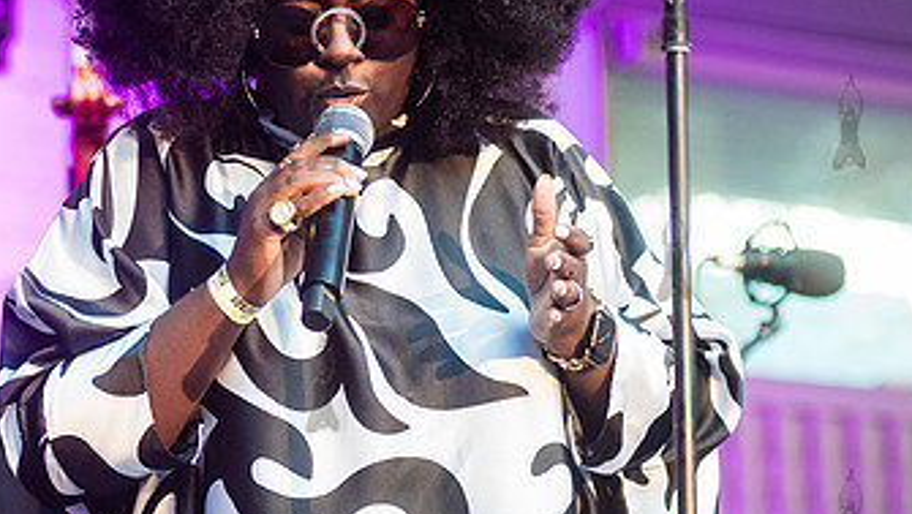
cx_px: 321
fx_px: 3509
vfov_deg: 8.4
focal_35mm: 145
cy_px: 121
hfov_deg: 14.8
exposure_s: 1/320
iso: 4000
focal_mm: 80
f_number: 3.5
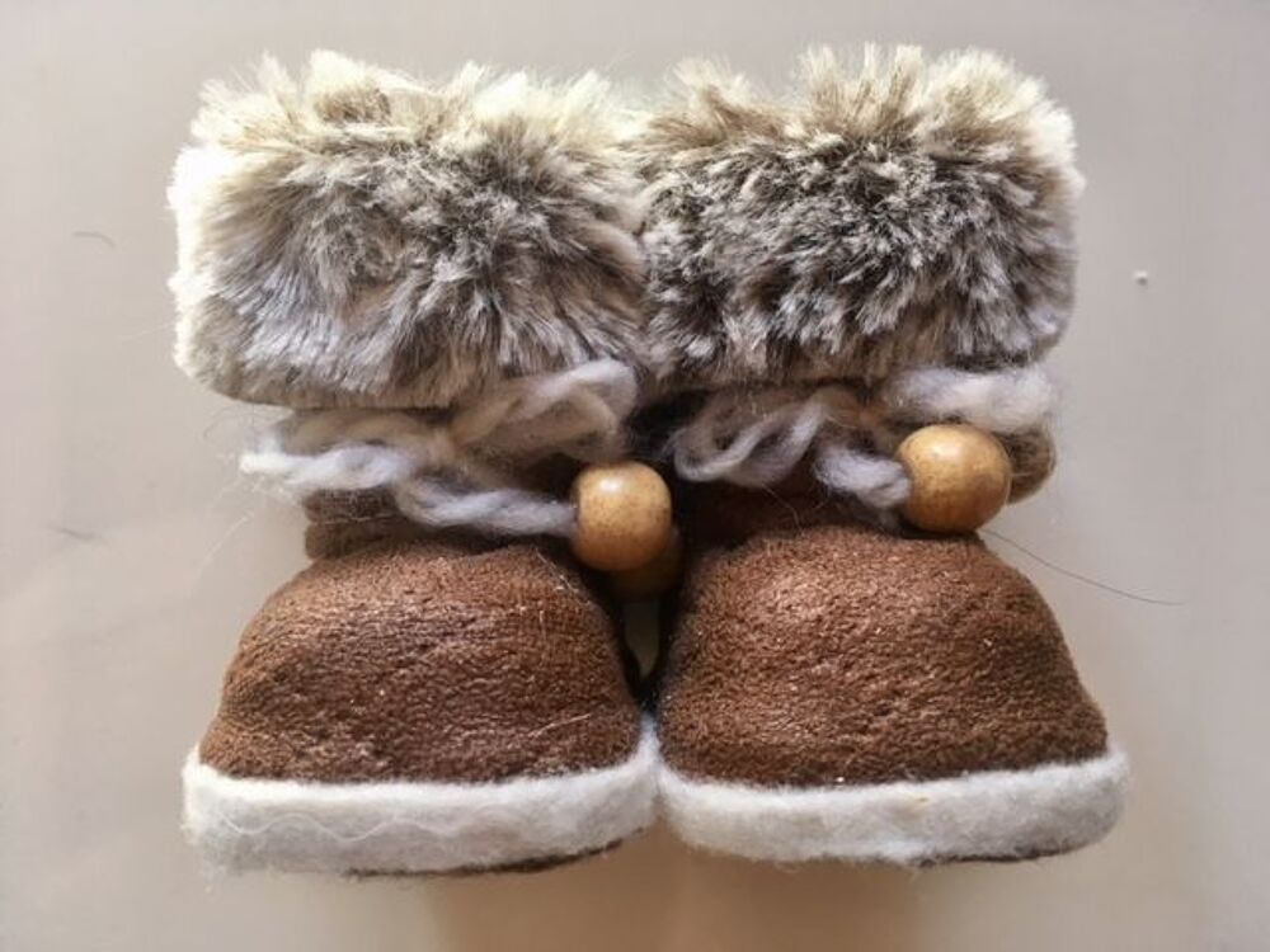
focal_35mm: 29
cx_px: 635
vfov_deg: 48.2
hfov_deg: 61.7
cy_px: 476
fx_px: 1064
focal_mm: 4.15
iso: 50
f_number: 2.2
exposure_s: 1/33
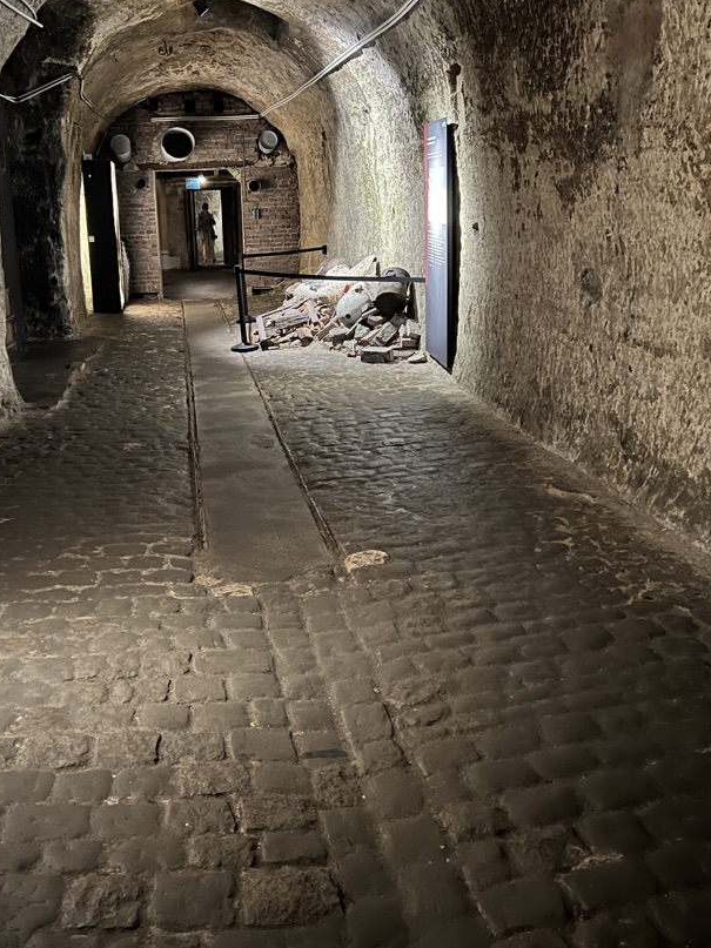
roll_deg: +2.9
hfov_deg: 42.6
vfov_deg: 55.1
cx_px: 270
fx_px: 904
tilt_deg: -12.7
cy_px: 402
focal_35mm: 33
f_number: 1.5
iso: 640
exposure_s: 1/12
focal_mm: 5.7
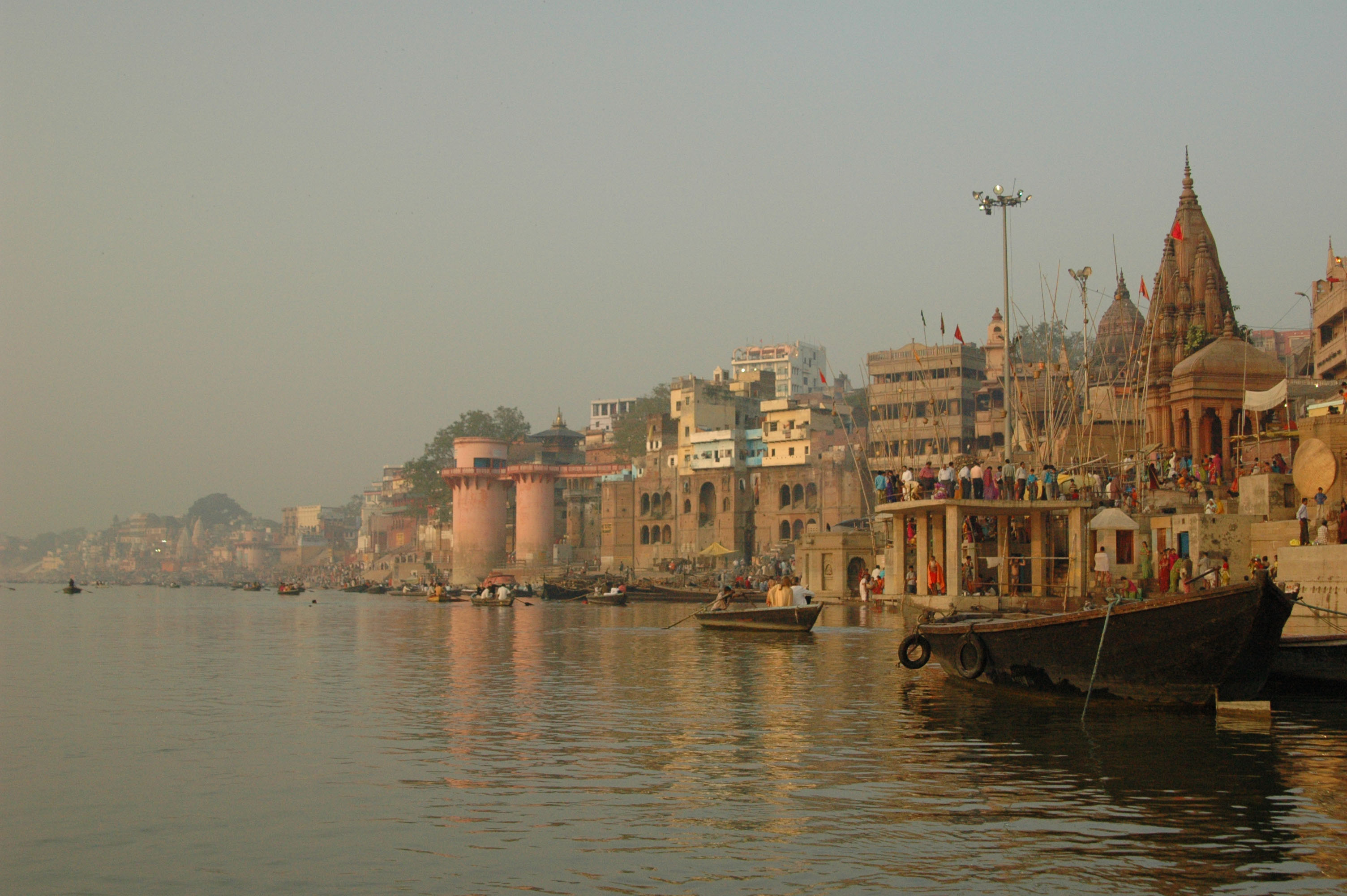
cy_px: 448
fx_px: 1570
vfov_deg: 31.8
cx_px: 674
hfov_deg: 46.4
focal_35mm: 42
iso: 1000
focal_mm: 28
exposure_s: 1/400
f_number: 8
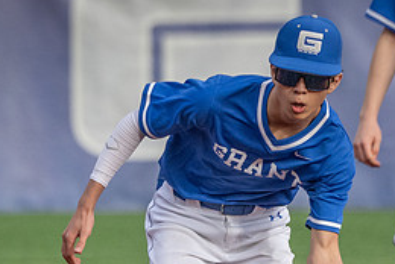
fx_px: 15741
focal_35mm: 1433
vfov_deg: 1.0
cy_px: 140
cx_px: 169
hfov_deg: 1.4
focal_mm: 360
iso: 1600
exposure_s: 1/2000
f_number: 5.6
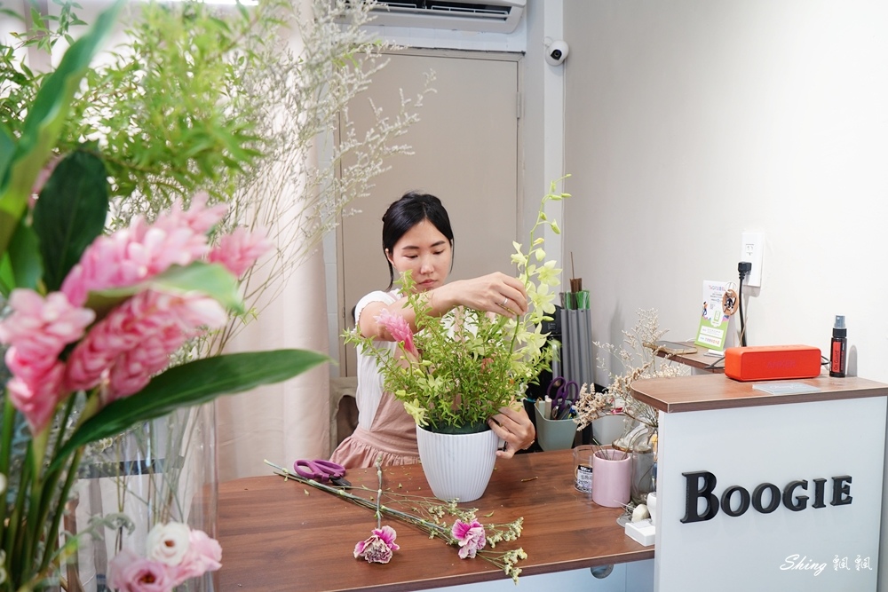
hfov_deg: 69.4
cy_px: 296
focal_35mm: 26
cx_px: 444
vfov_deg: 49.6
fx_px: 641
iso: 640
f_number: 5
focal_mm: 26
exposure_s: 1/30
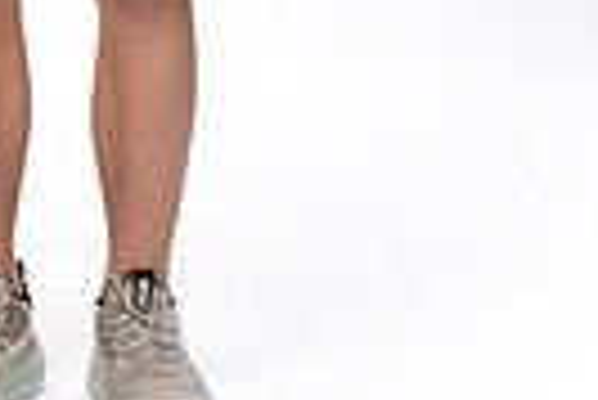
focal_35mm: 206
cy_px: -512
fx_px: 3426
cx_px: 36
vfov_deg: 6.4
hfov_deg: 9.9
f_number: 8
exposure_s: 1/250
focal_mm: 61
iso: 640
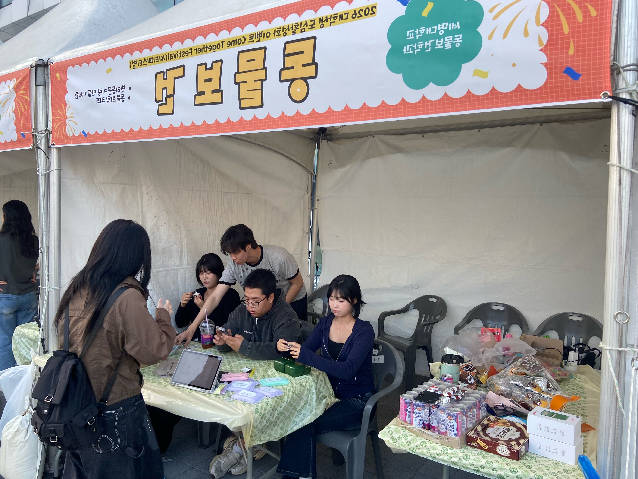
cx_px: 319
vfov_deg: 53.1
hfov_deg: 67.3
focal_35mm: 26
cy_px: 240
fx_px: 479
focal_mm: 4.25
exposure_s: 1/121
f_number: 1.8
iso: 40
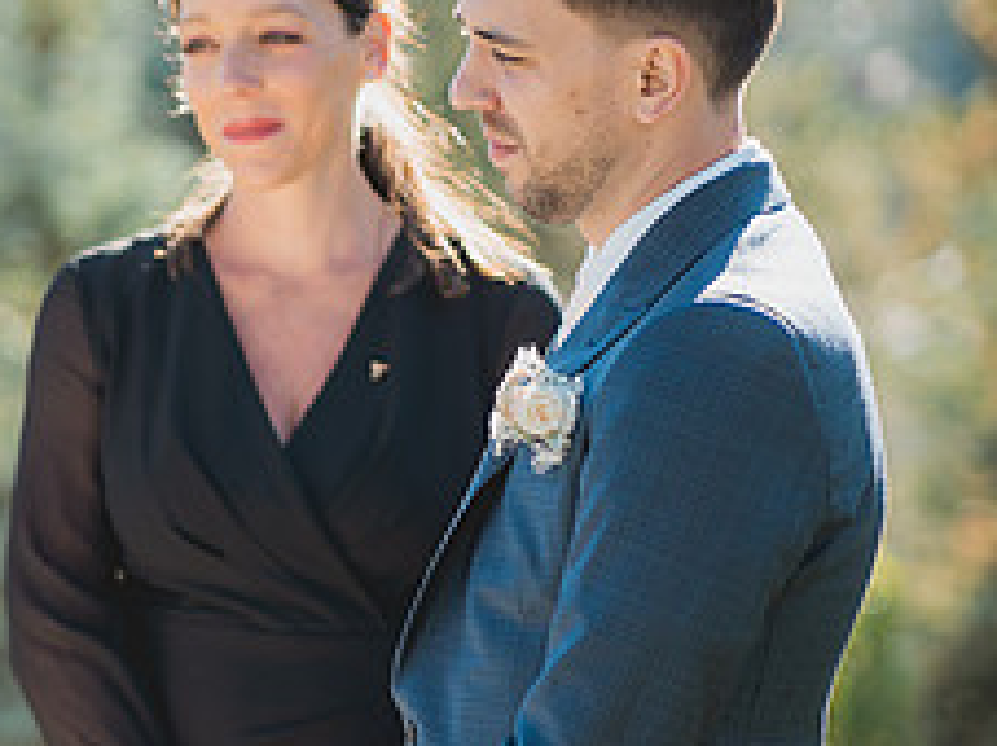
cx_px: -48
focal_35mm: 212
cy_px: 410
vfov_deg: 7.0
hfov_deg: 9.3
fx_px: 6103
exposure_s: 1/1250
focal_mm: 85
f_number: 2.2
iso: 200
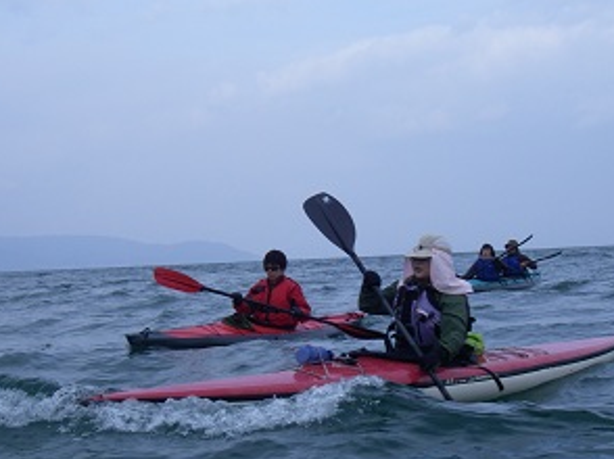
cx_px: 322
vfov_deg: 19.6
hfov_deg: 26.0
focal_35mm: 75
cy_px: 219
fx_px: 1329
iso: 64
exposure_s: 1/160
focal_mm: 10.5
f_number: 7.4
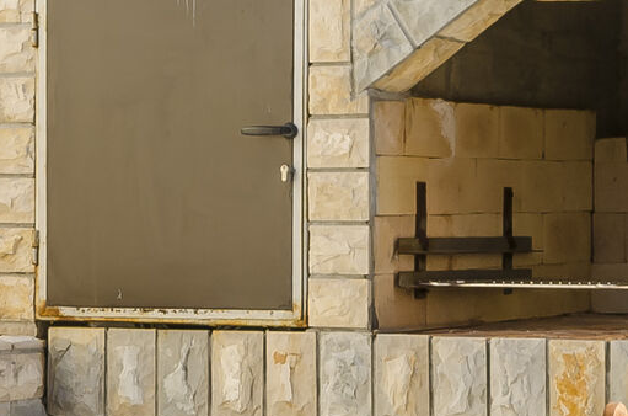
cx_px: 409
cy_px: 305
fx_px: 2575
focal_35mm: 148
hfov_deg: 13.9
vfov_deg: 9.2
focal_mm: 18
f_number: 9
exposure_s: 1/100
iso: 100
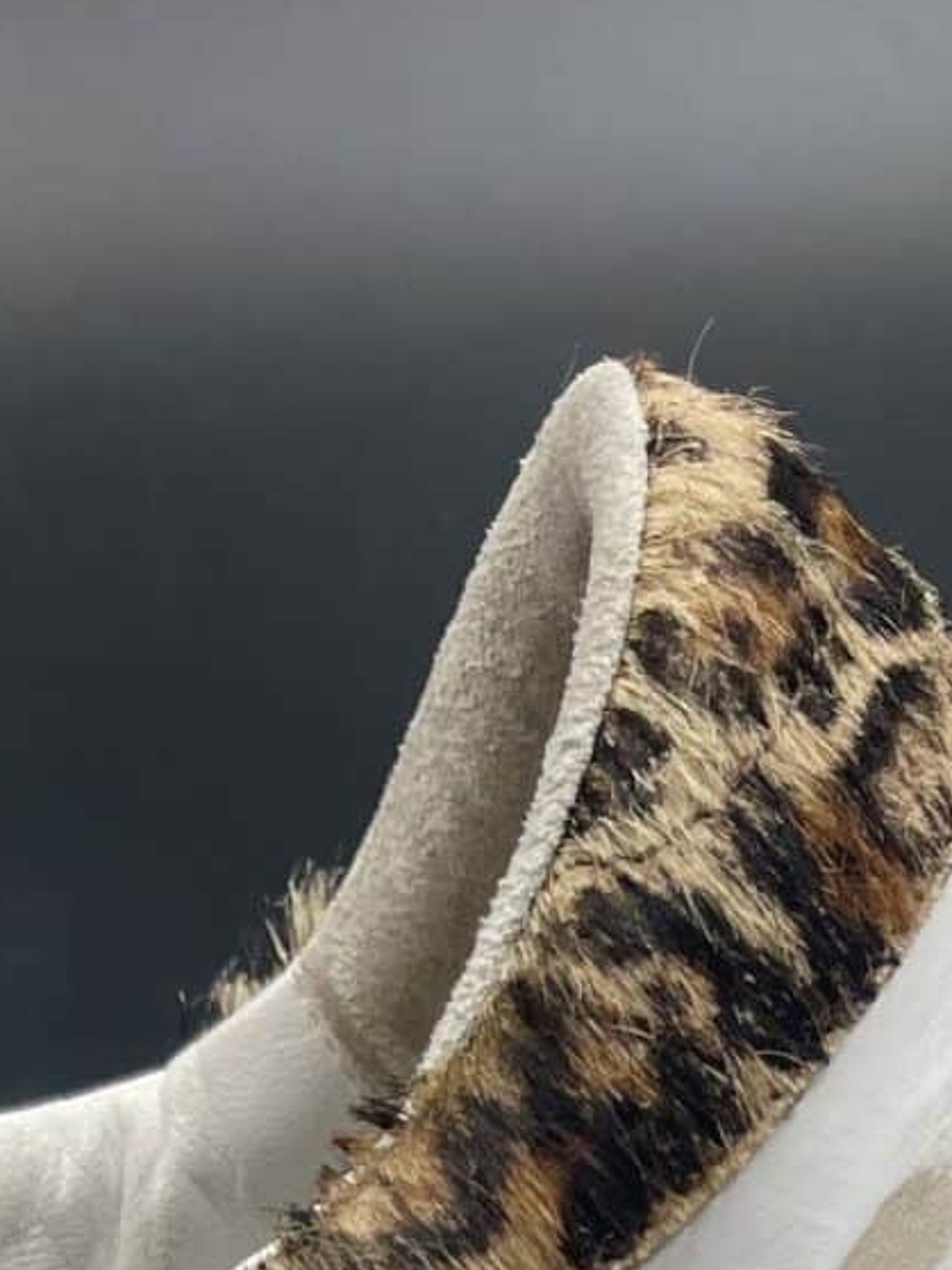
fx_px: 4365
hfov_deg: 12.4
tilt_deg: -54.7
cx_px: 375
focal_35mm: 119
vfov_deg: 14.1
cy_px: 2492
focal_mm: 5.1
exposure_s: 1/656
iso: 32
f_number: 1.6
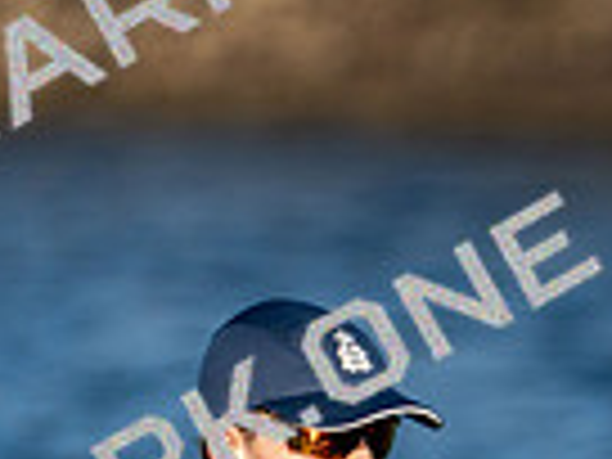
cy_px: 794
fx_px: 43421
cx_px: 1071
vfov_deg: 0.6
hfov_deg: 0.8
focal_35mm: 2456
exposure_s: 1/2000
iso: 400
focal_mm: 600
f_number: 6.3
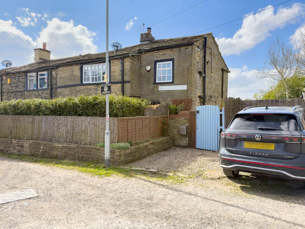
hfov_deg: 71.6
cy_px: 114
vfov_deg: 56.8
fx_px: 211
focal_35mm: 24
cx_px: 152
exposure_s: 1/3500
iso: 80
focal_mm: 6.76
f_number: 1.8
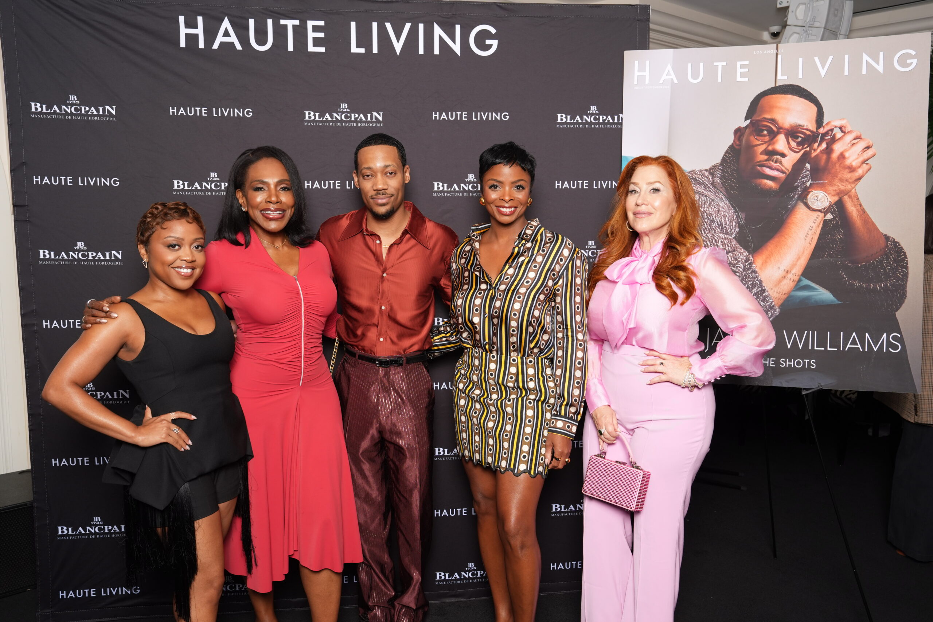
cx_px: 466
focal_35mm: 31
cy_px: 311
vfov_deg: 42.3
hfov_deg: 60.3
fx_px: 803
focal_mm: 31
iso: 640
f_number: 5.6
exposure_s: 1/200
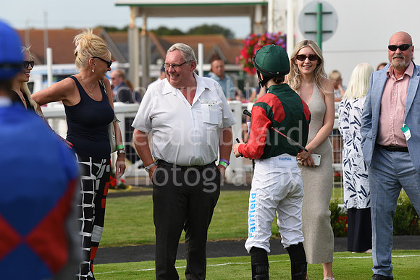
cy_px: 140
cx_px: 210
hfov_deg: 10.3
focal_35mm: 200
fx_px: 2334
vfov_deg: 6.9
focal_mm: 200
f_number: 5.6
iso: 400
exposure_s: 1/1600
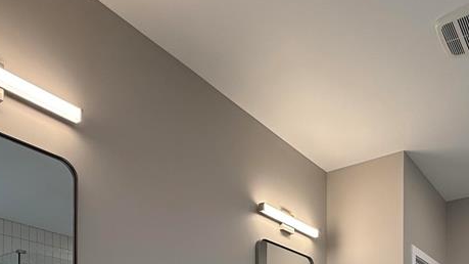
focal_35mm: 34
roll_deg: -0.5
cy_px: 363
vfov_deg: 27.4
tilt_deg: +0.9
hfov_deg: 56.2
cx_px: 330
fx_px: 423
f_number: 2.2
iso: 80
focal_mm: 2.22
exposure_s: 1/120
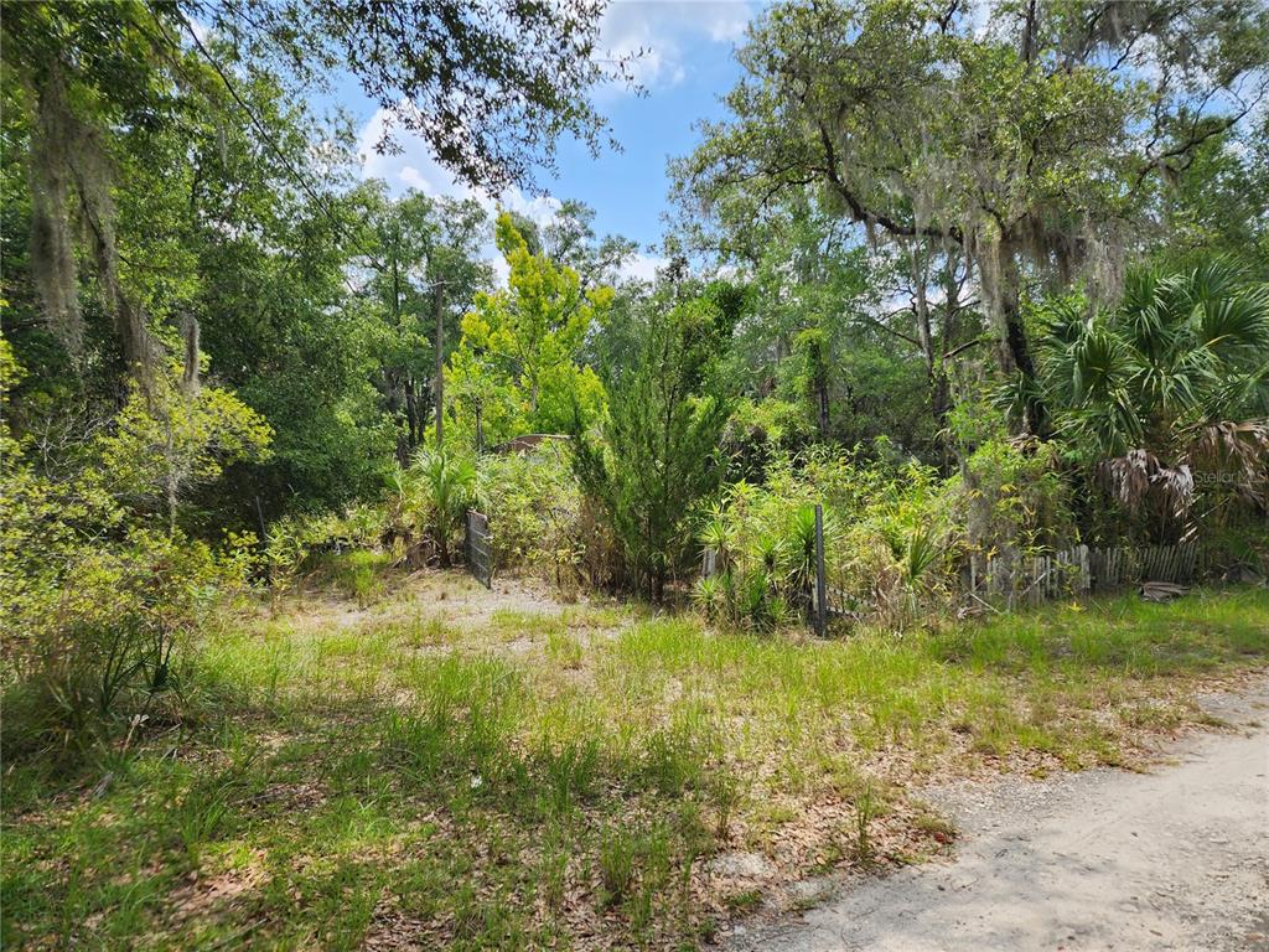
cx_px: 634
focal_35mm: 23
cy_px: 476
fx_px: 843
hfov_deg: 73.9
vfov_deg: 58.9
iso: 12
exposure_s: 1/596
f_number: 1.8
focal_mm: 6.4
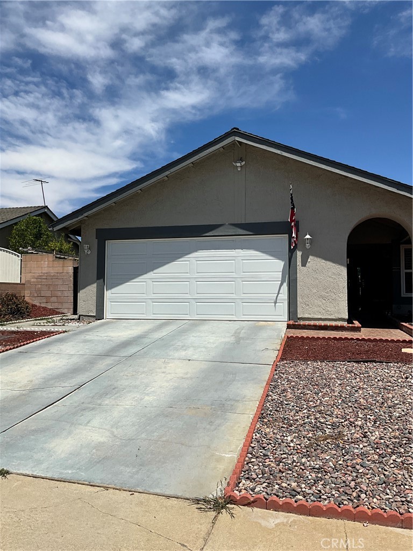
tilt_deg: +2.8
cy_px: 276
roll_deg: +3.1
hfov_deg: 48.2
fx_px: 461
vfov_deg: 61.7
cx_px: 206
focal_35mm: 29
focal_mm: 3
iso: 25
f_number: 1.8
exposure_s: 1/3788
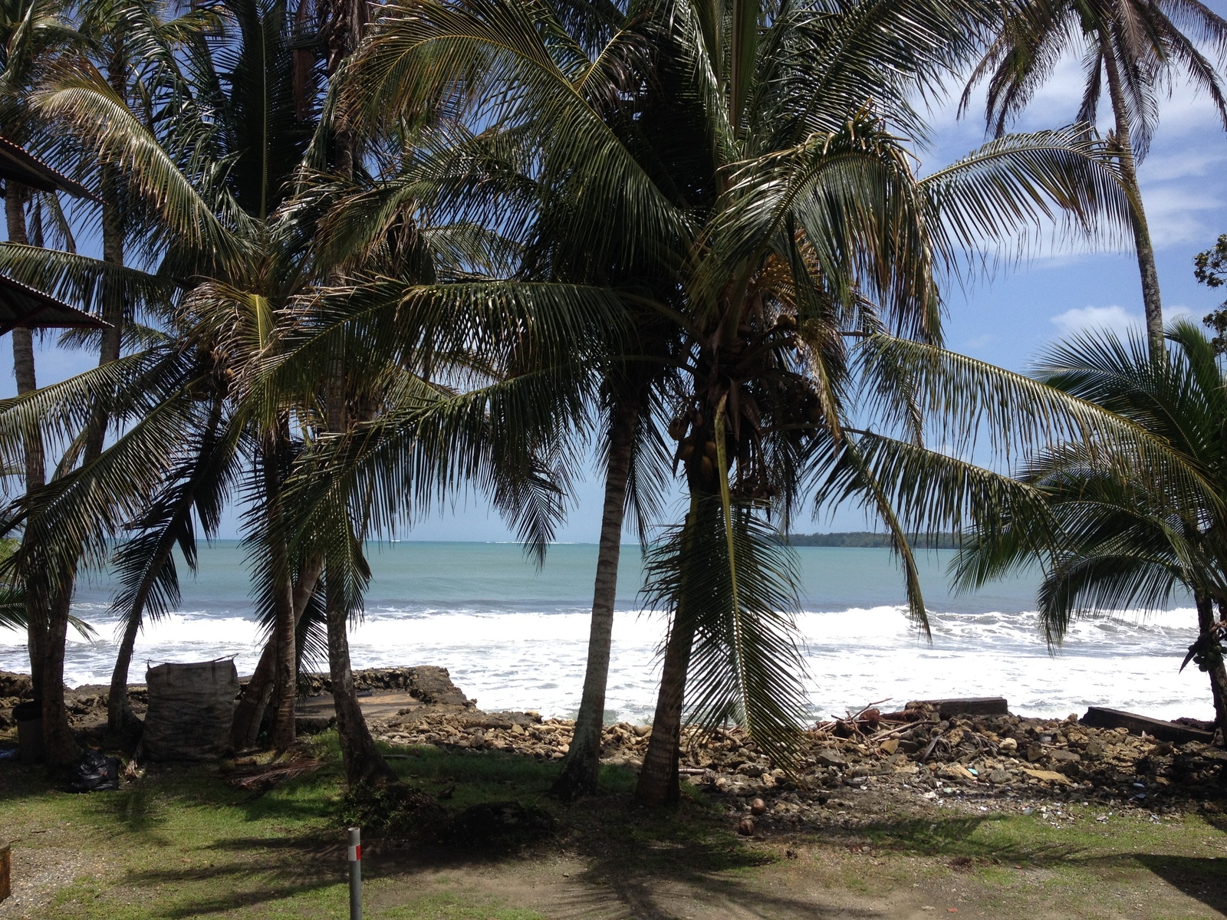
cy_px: 460
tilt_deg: +0.4
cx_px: 614
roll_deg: -0.3
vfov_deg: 40.7
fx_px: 1241
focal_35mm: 35
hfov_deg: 52.6
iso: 50
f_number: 2.4
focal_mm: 4.28
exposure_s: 1/1972
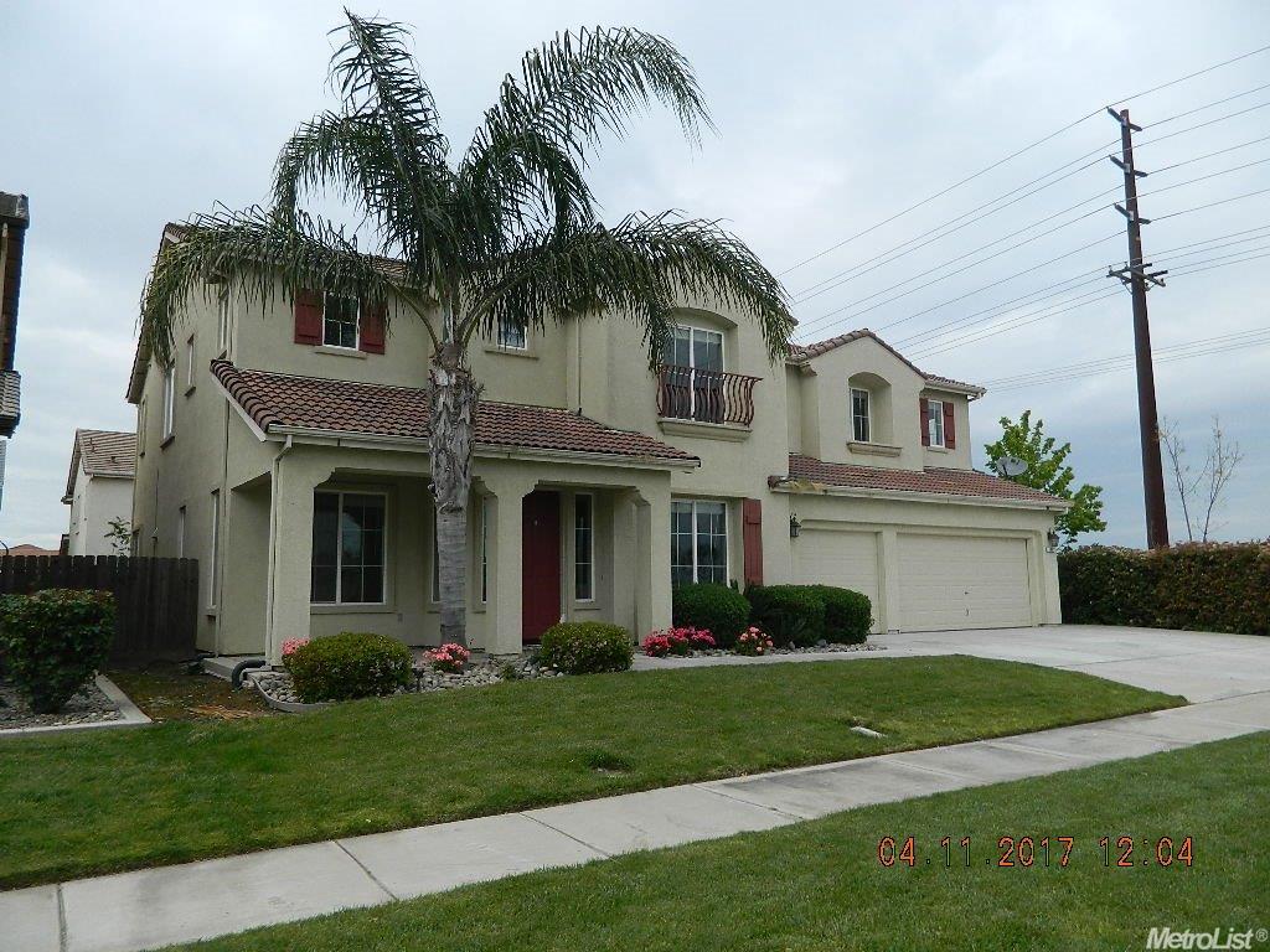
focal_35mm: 25
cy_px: 476
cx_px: 635
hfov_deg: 69.4
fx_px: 917
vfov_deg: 54.9
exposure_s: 1/200
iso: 80
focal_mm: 4.5
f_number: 8.7
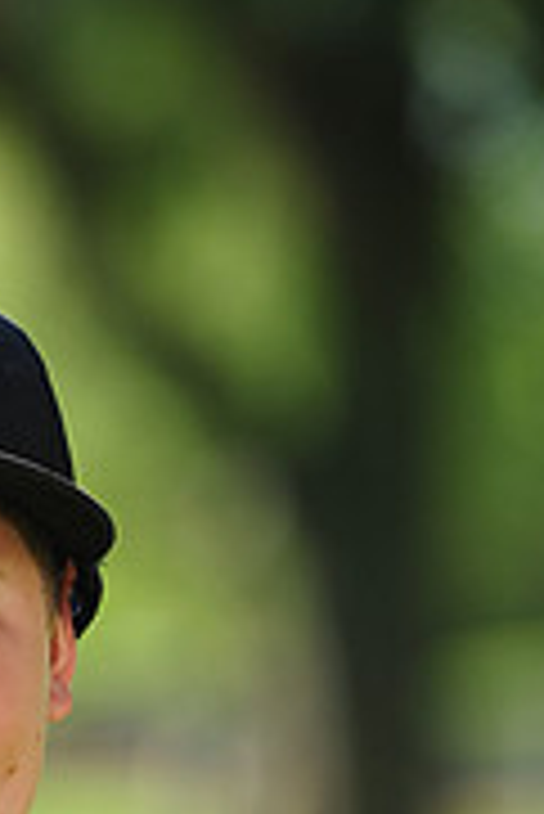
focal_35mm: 560
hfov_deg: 2.5
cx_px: -175
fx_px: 12668
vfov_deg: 3.7
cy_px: 1007
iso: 200
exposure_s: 1/400
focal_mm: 175
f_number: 5
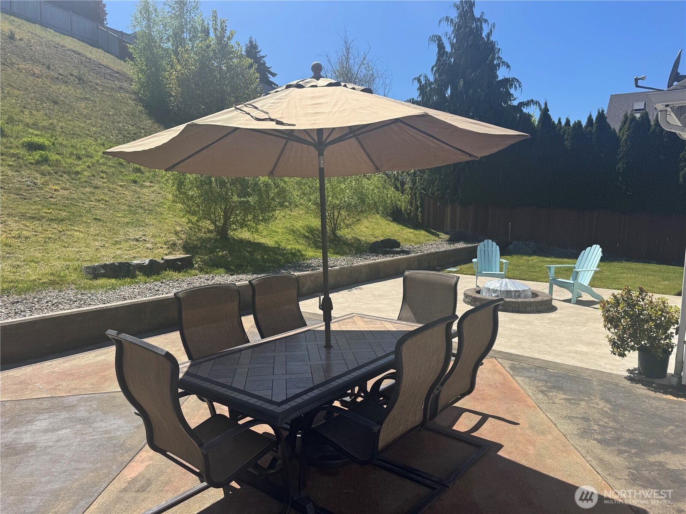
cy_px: 257
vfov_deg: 56.8
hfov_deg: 71.6
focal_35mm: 24
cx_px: 343
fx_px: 476
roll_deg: -0.5
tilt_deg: -6.8
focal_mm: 6.76
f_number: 1.78
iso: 80
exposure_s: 1/4049
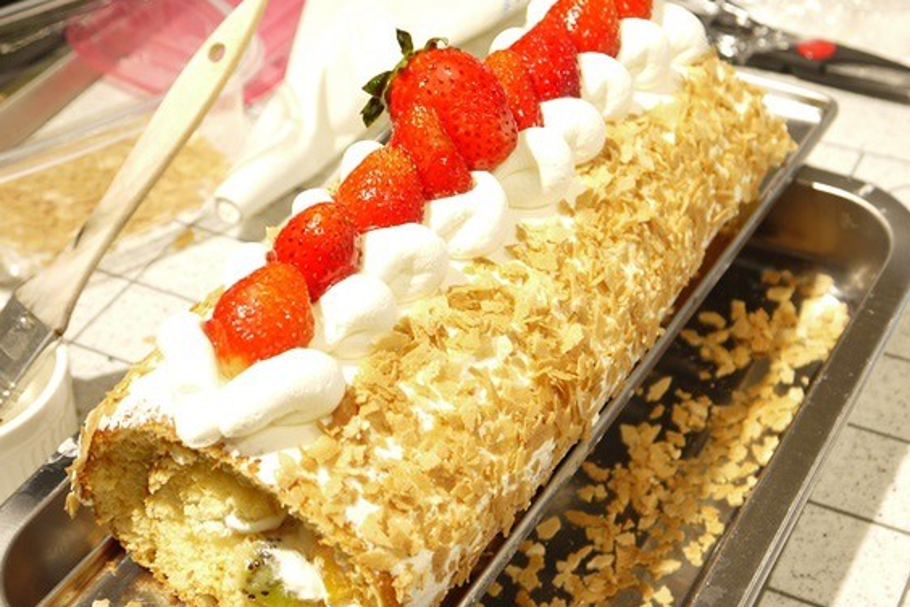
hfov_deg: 32.4
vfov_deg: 21.9
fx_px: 1567
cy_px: 310
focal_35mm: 62
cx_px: 460
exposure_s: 1/60
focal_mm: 28
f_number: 4.8
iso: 320
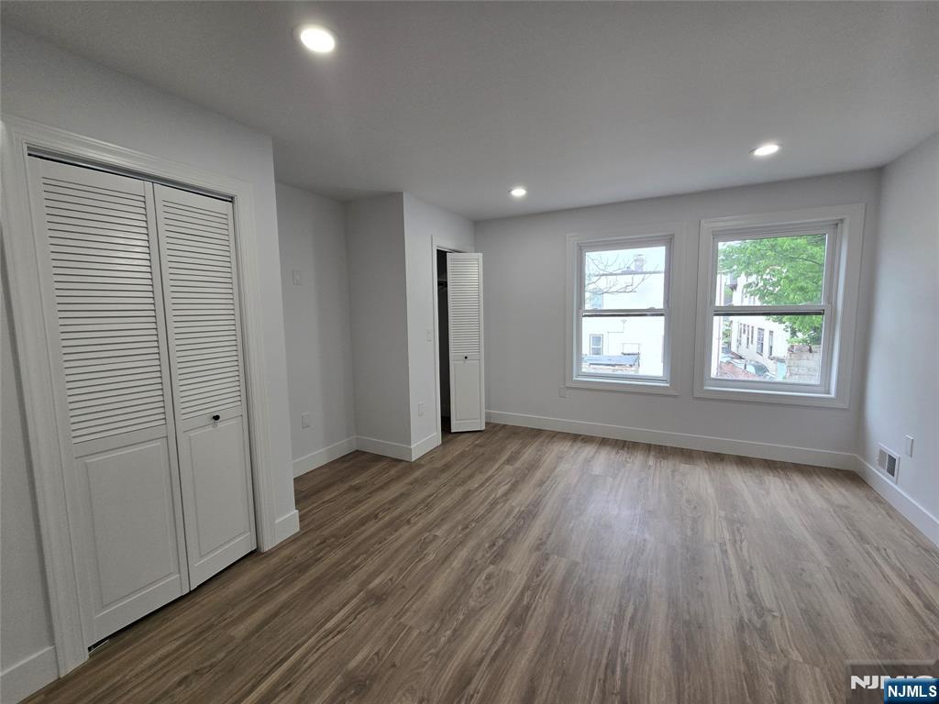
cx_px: 470
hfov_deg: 106.2
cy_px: 352
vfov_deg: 89.9
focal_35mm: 13
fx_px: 353
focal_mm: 2.2
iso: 80
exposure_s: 1/120
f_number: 2.2
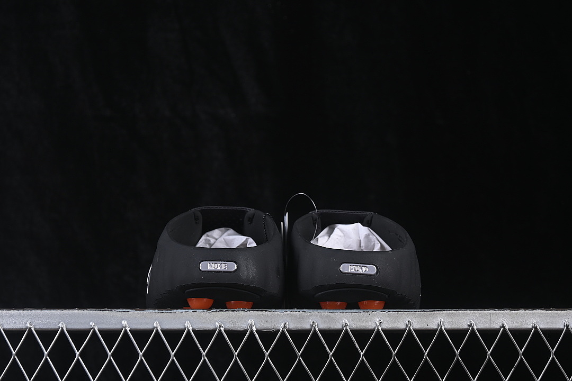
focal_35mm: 75
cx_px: 286
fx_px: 1192
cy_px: 190
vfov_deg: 18.2
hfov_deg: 27.0
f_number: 6.3
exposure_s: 1/60
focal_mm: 50
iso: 160
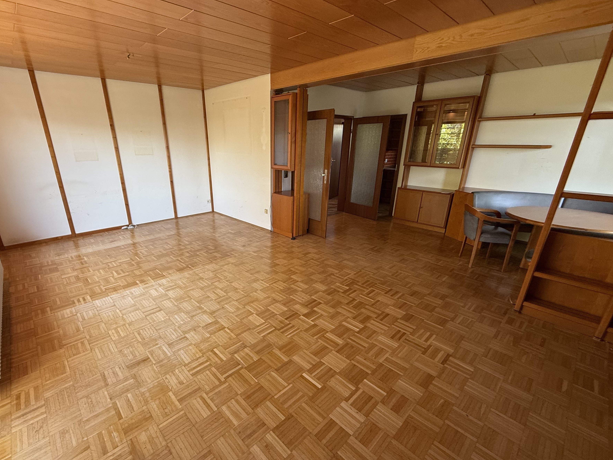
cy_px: 245
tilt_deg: -20.4
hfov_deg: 94.1
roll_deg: -0.2
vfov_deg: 78.0
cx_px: 271
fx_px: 283
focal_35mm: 16
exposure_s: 1/99
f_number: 2.2
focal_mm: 2.22
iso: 200
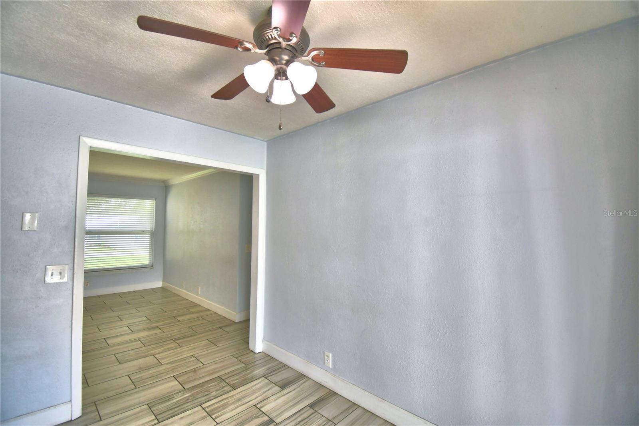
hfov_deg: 100.4
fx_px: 266
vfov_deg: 77.3
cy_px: 213
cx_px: 320
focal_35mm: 15
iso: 250
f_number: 4.5
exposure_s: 1/125
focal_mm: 10
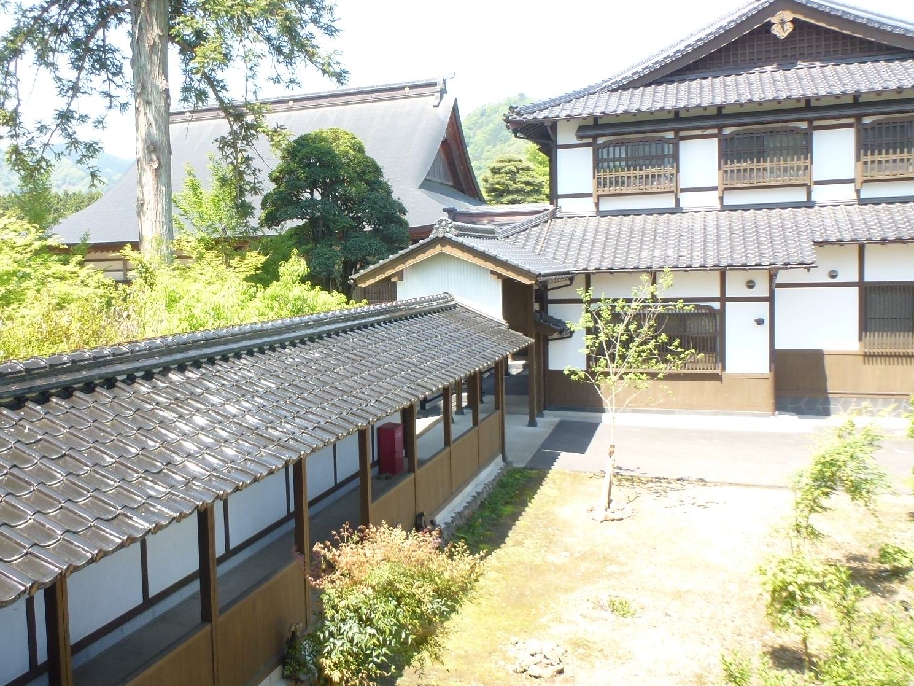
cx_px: 287
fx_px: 871
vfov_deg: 42.9
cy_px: 323
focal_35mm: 33
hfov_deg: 54.0
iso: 100
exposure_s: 1/200
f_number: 3.3
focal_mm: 4.3
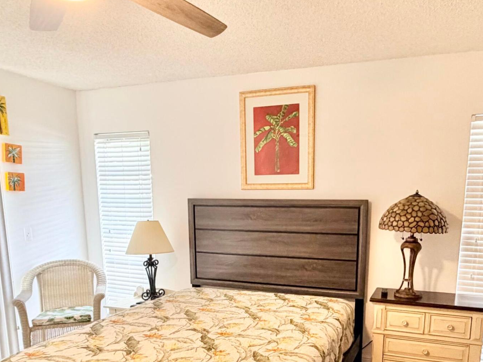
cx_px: 278
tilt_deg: -10.7
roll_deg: +0.5
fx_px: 419
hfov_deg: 59.7
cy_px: 270
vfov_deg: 45.3
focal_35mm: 30
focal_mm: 2.22
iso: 250
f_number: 2.2
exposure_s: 1/60
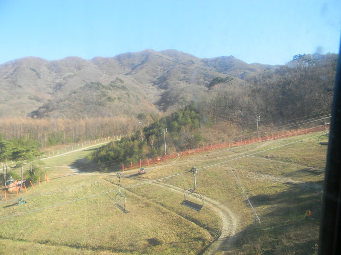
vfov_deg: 49.7
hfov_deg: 63.4
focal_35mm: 28
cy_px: 128
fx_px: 276
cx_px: 170
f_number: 3.5
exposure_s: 1/200
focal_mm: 5
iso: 80
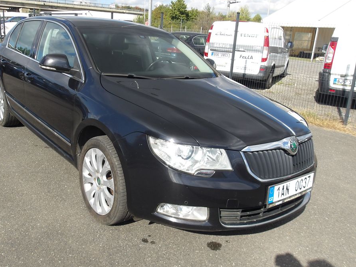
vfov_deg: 45.3
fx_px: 319
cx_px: 156
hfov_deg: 58.2
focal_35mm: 31
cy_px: 117
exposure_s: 1/86
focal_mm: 4.9
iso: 100
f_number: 10.4
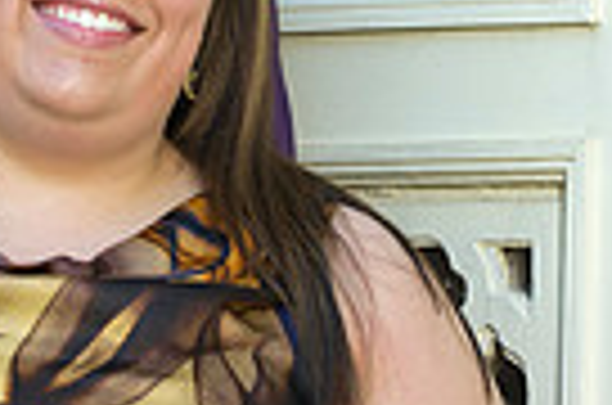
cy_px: 0
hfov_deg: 4.2
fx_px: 8395
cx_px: 270
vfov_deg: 2.8
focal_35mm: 495
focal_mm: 116
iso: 400
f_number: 5.6
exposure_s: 1/80
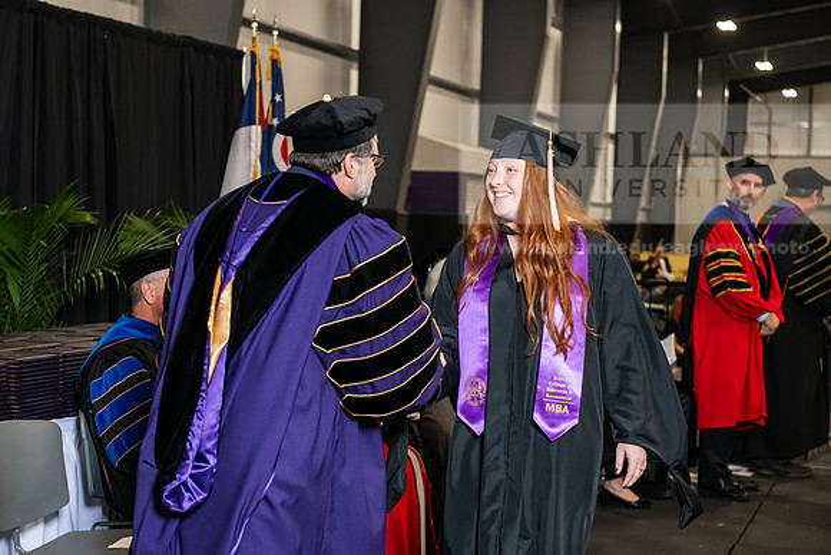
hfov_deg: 28.8
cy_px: 278
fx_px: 1616
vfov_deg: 19.5
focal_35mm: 70
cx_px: 416
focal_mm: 70
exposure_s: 1/200
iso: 2000
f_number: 5
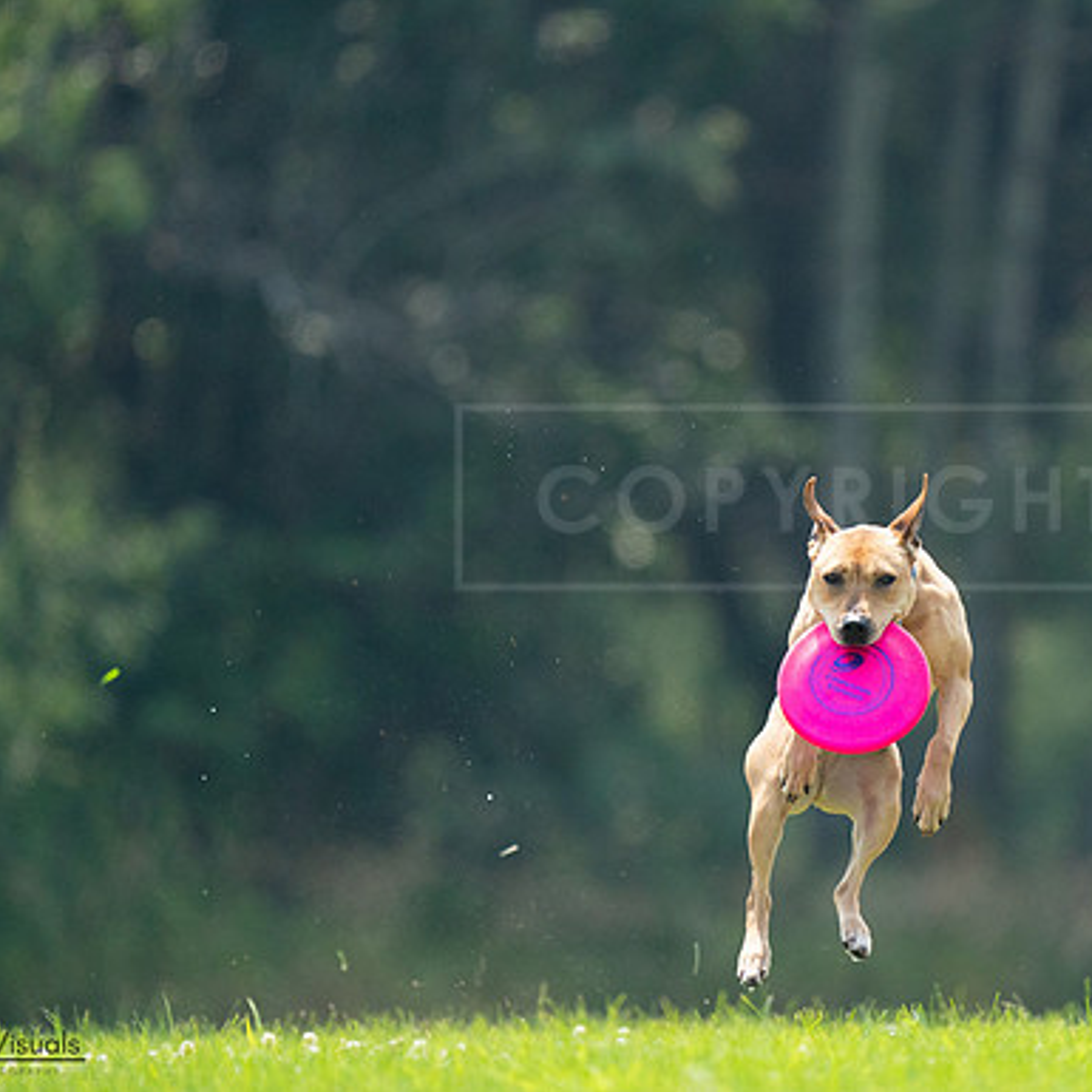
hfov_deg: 2.3
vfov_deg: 2.3
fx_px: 27803
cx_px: 720
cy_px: 546
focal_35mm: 779
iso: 3200
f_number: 6.3
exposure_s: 1/4000
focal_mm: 600
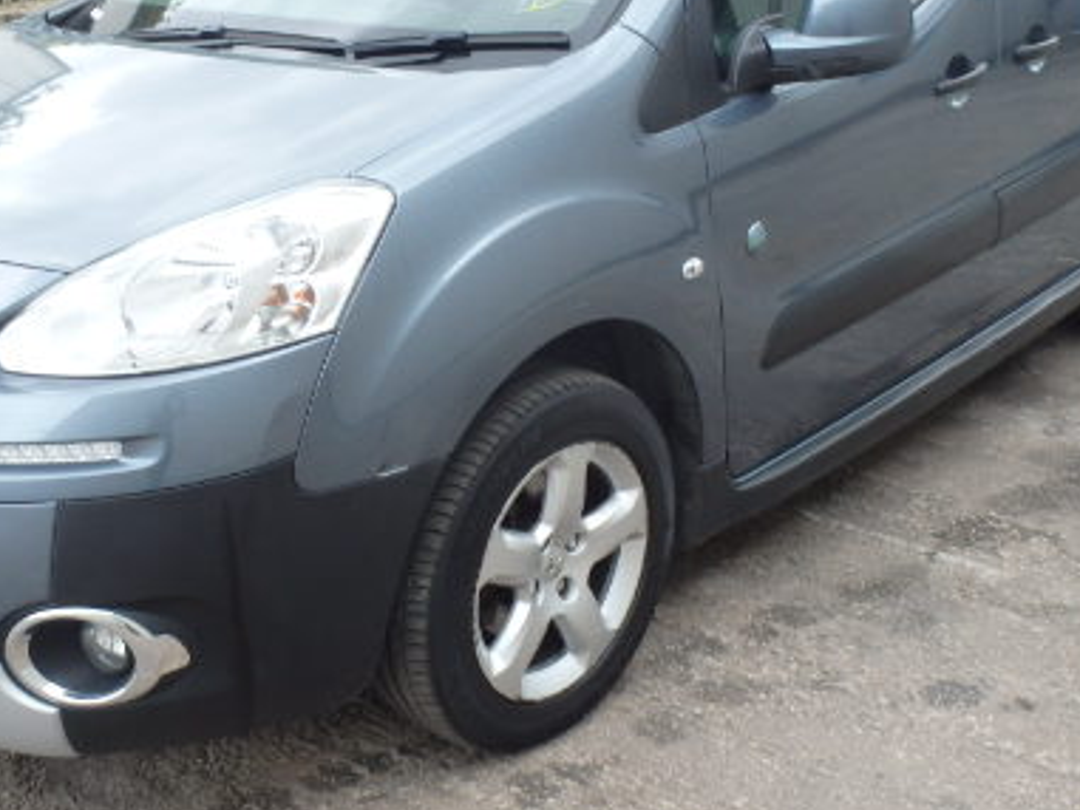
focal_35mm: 47
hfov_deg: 40.2
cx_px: 431
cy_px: 238
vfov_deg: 30.5
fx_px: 1467
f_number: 3.9
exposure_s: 1/125
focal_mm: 5
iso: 125
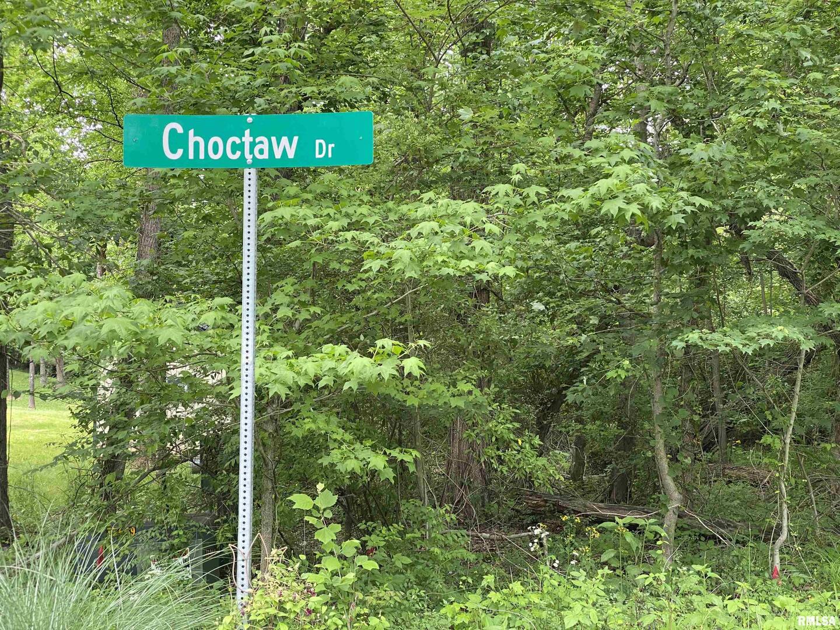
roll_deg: -1.6
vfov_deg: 28.0
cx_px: 420
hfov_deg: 36.8
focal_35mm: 52
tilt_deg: +3.3
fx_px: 1262
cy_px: 315
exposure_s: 1/121
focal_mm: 6
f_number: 2
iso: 80
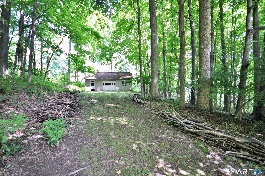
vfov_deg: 77.2
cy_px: 88
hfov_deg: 100.5
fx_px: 110
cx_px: 132
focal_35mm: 15
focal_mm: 10
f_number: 4
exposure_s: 1/60
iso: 400
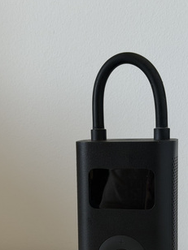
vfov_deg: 24.6
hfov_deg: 18.9
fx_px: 565
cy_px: 198
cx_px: 89
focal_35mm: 78
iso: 100
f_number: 1.78
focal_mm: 6.76
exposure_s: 1/115
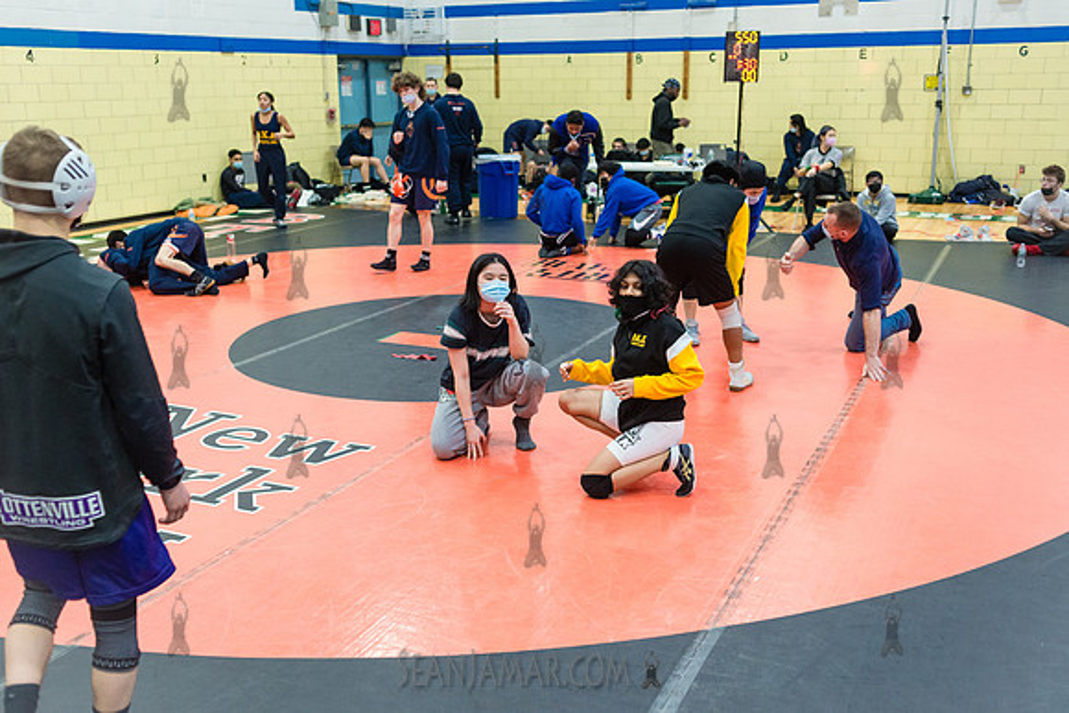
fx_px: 1054
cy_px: 356
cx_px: 534
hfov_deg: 53.8
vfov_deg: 37.4
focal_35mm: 35
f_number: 3.5
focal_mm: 35
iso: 4000
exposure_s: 1/400
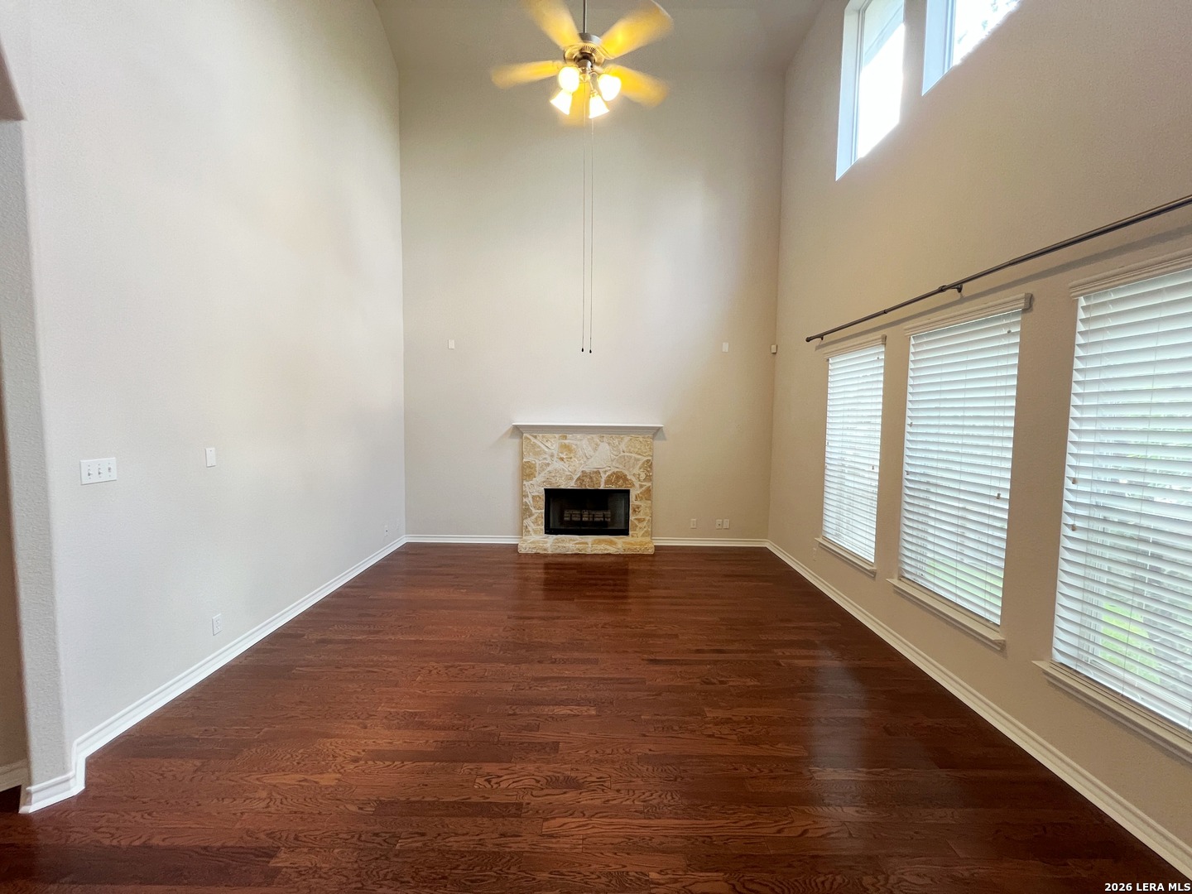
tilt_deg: -4.3
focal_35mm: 13
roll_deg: -1.2
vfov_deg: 89.9
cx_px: 596
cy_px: 447
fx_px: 448
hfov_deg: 106.2
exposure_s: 1/24
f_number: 1.8
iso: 200
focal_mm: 1.57
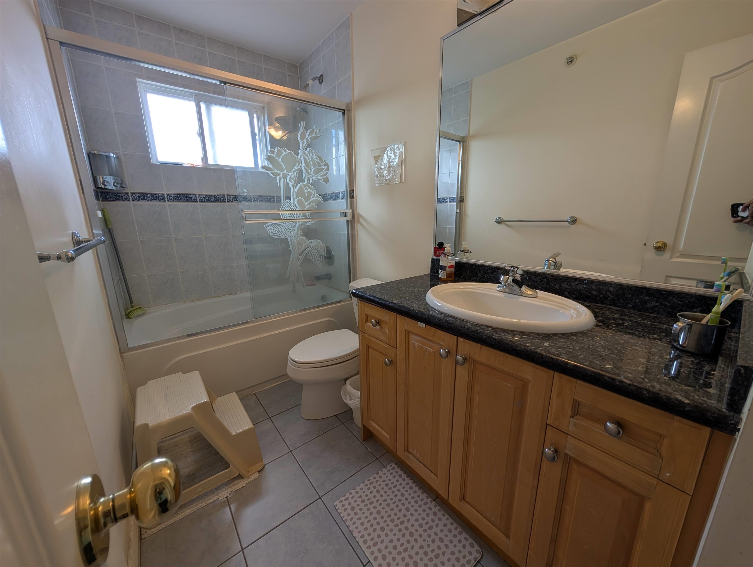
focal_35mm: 12
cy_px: 284
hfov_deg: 110.5
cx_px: 376
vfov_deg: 94.6
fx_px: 261
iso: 91
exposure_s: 1/120
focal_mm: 2.02
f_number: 1.7
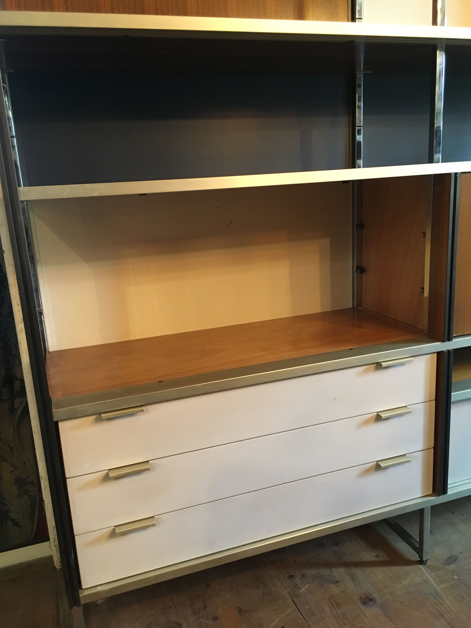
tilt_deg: -15.4
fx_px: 526
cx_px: 236
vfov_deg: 61.7
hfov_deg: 48.2
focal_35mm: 29
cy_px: 314
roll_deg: +2.8
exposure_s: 1/25
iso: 200
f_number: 2.2
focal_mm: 4.15
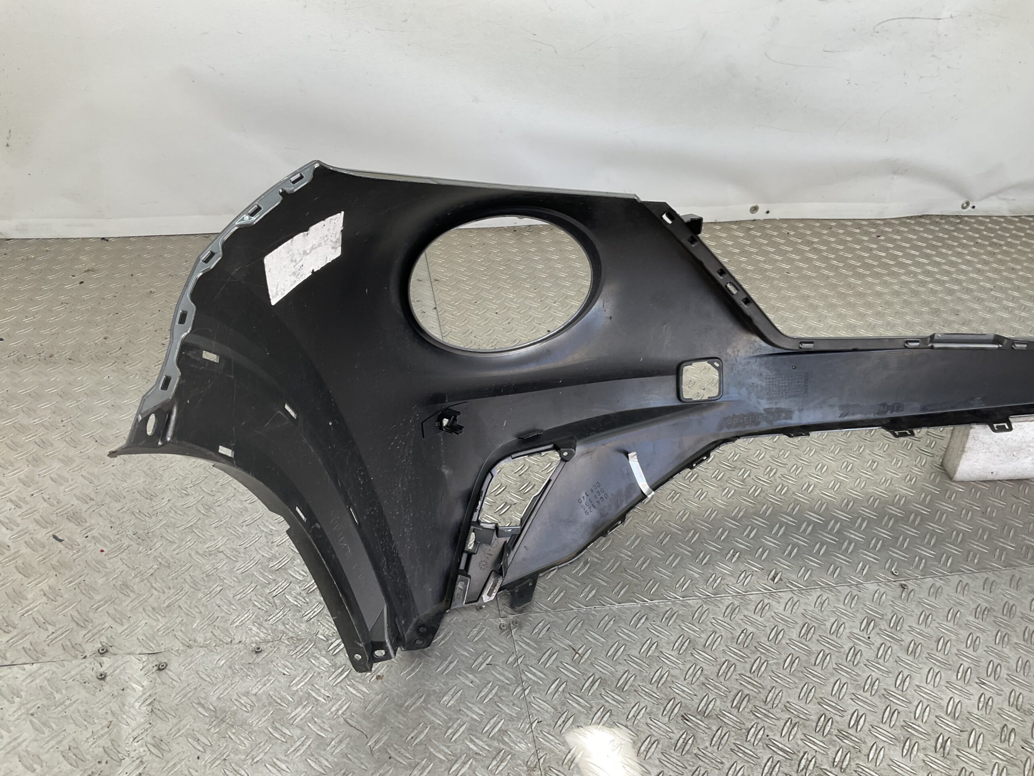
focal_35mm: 29
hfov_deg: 61.7
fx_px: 866
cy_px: 388
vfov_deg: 48.2
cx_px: 517
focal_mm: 3
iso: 16
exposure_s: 1/101
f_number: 1.8
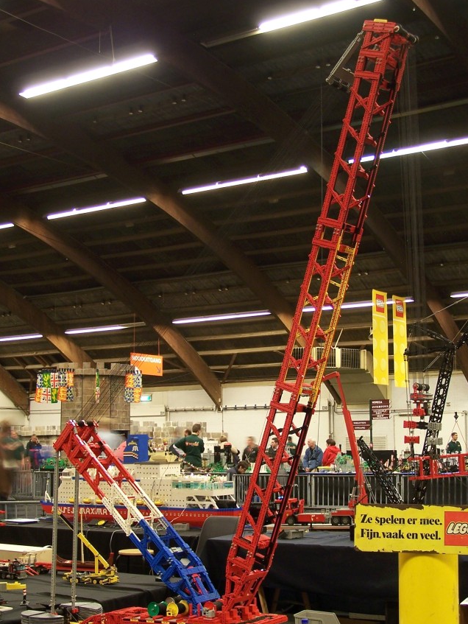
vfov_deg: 33.1
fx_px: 1045
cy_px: 364
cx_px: 247
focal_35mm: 58
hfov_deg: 25.2
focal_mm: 8
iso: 80
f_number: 3
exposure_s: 1/2
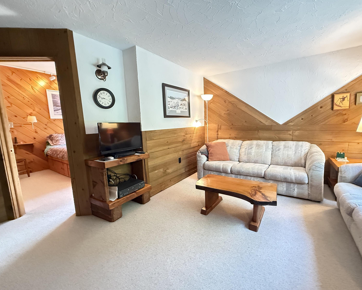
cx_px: 198
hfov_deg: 96.5
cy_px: 143
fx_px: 161
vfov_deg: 84.0
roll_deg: +1.1
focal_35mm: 15
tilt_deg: -7.9
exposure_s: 1/40
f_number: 2.2
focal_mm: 2.22
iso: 1000
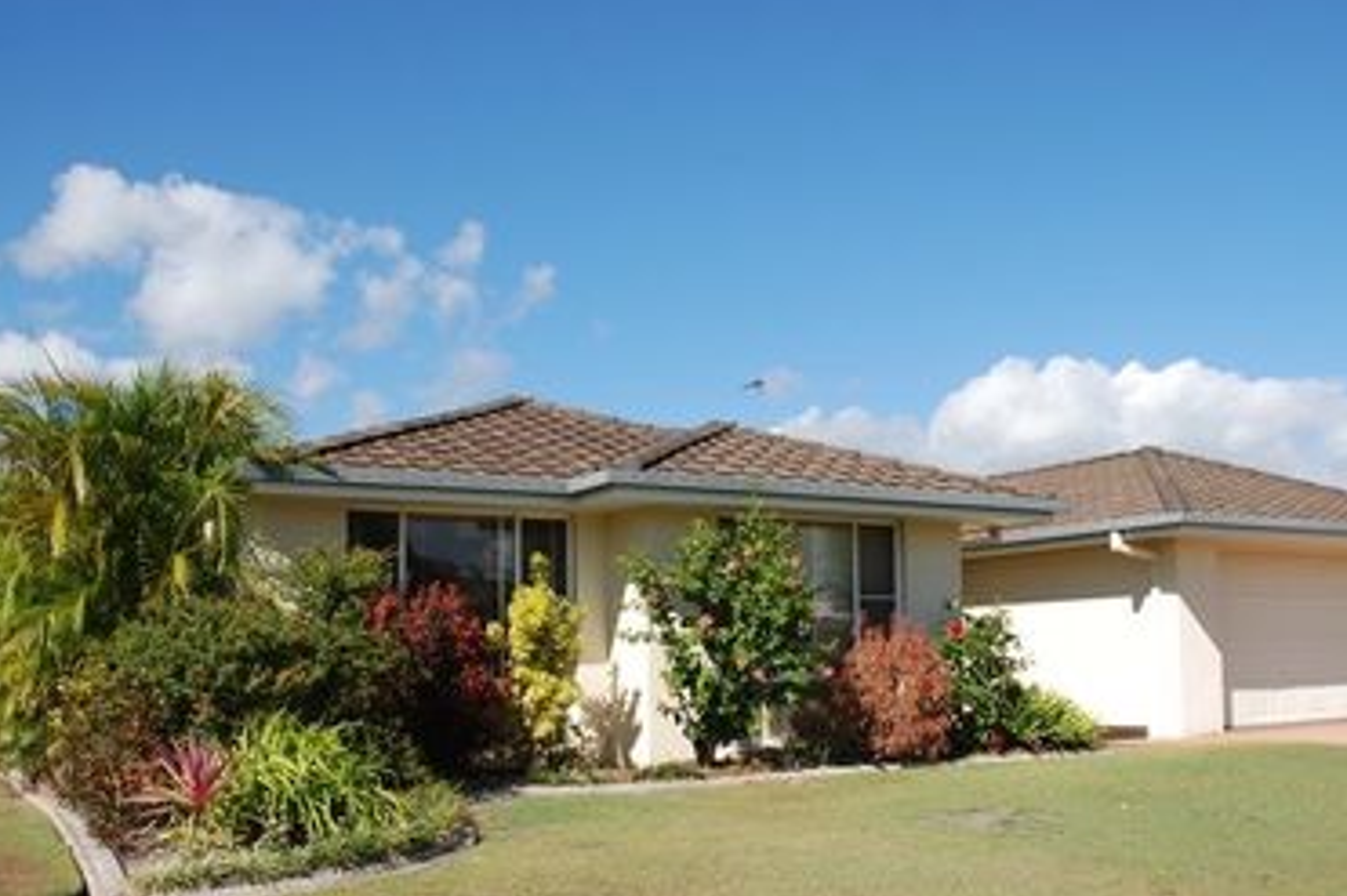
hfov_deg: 50.7
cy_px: 539
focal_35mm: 38
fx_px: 1421
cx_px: 726
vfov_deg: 34.9
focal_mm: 20
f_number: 7.1
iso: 100
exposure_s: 1/200
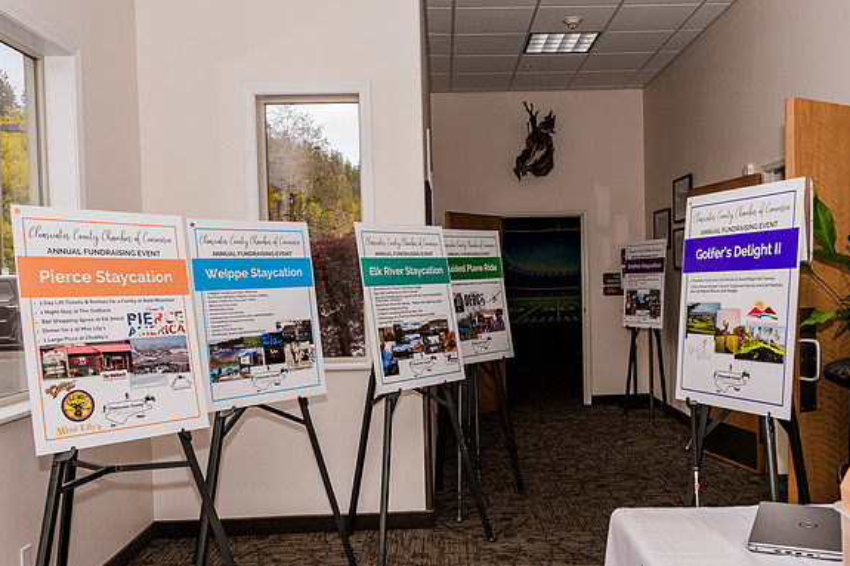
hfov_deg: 55.6
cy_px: 303
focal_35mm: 34
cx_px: 479
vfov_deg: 38.8
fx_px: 803
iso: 400
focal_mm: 28.3
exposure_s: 1/250
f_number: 6.3
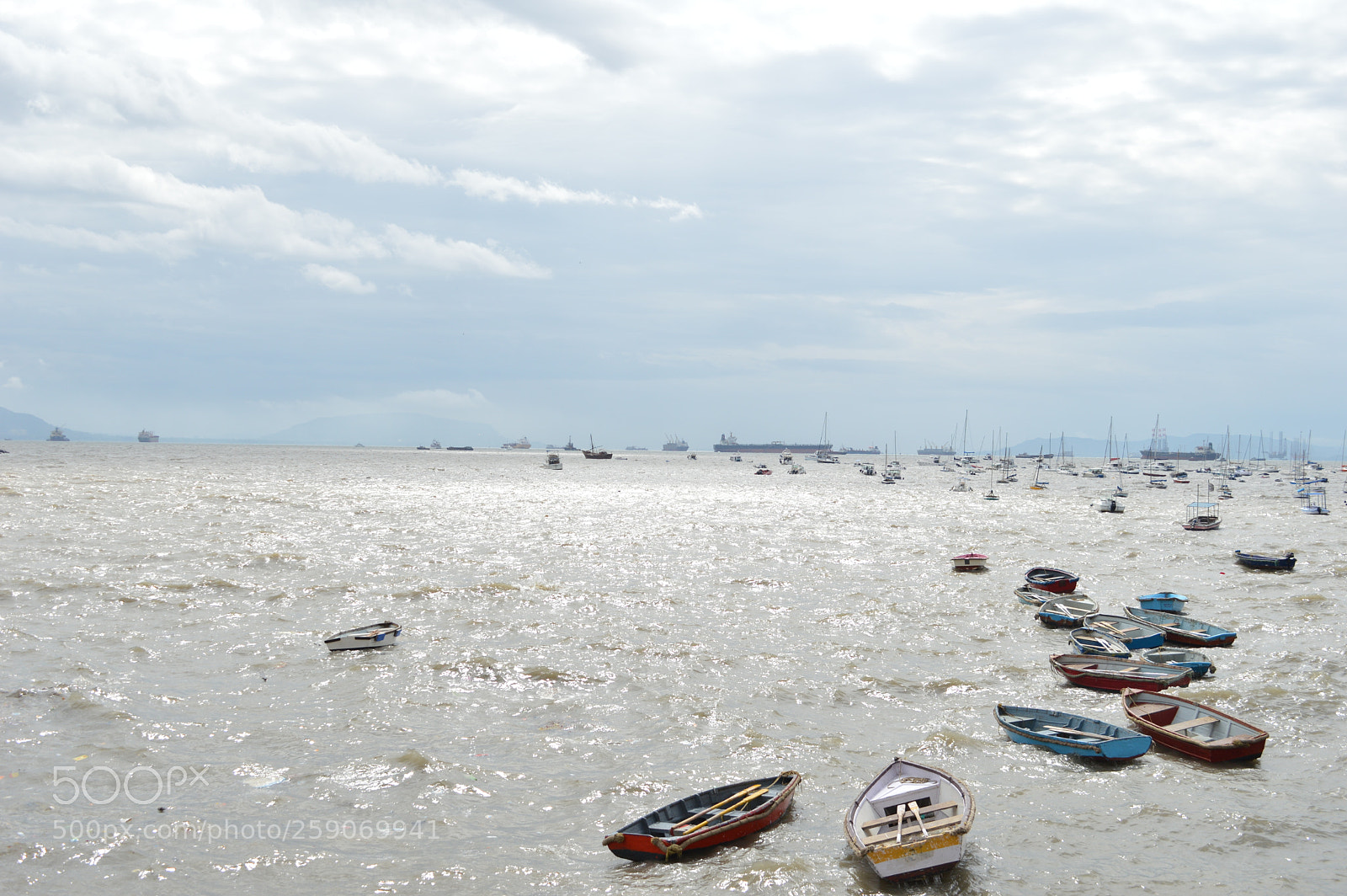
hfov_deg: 51.3
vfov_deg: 35.4
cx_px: 674
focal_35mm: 38
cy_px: 448
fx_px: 1402
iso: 100
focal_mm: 25
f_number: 7.1
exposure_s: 1/500
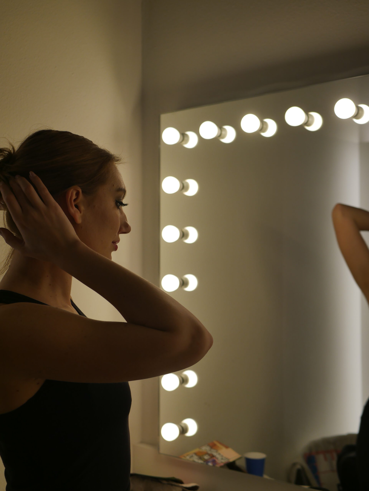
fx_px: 710
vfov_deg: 38.2
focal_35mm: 50
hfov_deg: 29.1
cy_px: 246
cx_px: 184
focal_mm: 25
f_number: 2.8
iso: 200
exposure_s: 1/250
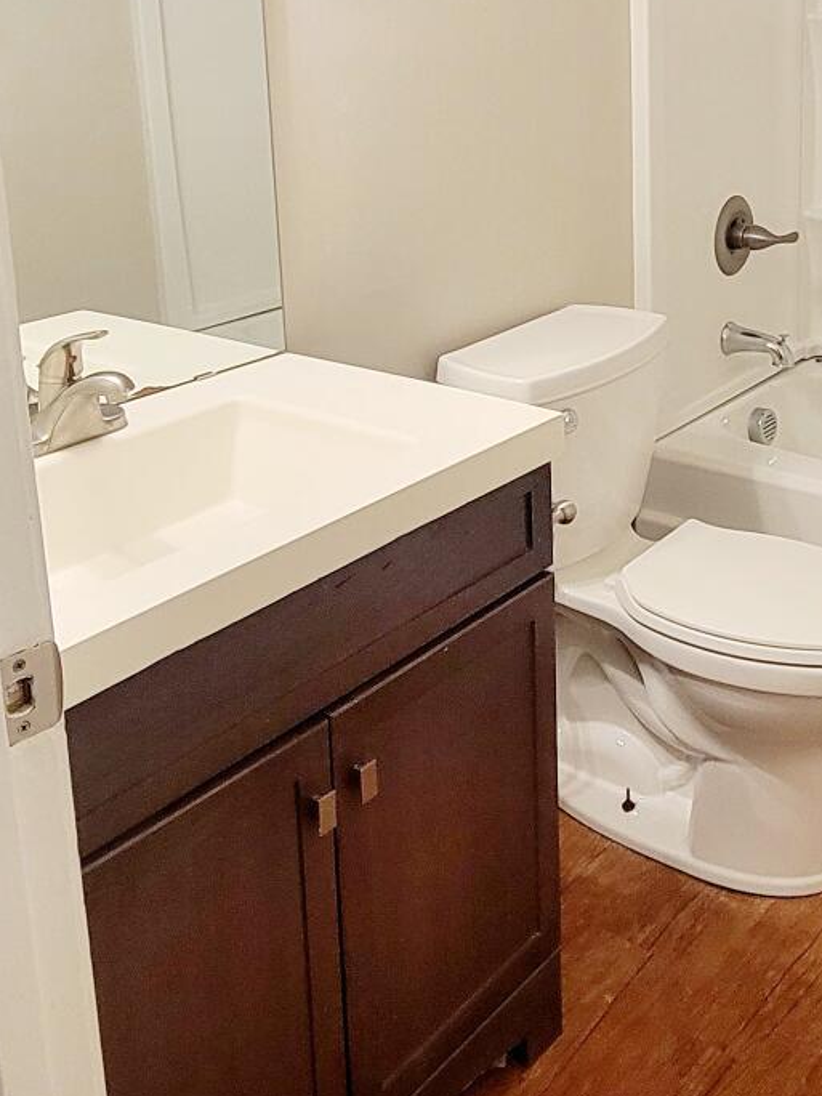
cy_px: 298
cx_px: 548
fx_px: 1203
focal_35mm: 38
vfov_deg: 47.5
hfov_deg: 37.3
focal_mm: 2.2
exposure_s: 1/40
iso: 320
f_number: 2.2
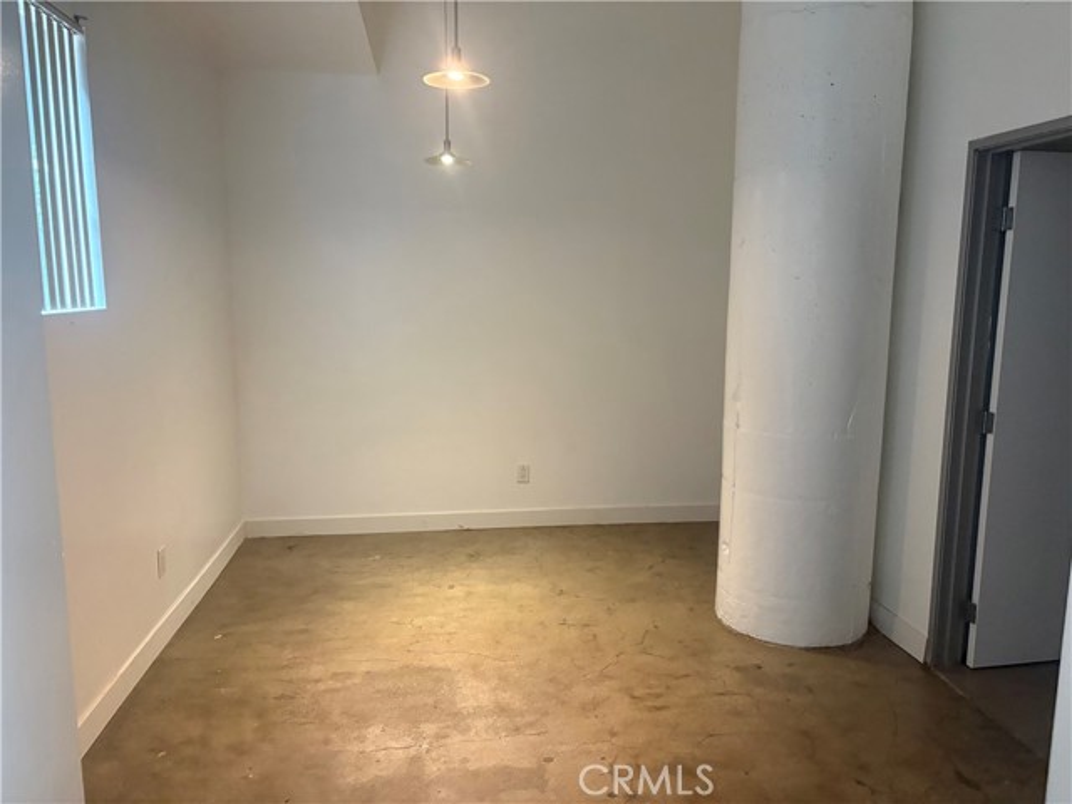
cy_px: 402
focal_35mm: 26
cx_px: 536
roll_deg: -1.3
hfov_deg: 67.3
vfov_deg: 53.1
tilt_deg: -6.2
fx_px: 805
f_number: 1.6
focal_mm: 5.96
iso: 320
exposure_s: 1/60
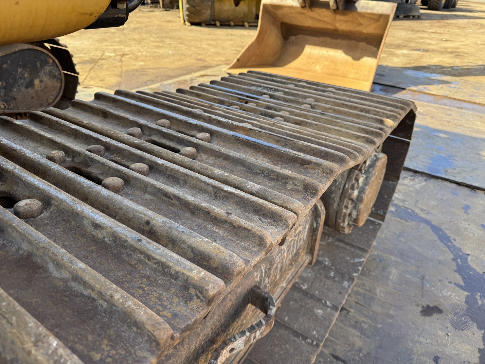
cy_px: 182
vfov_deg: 56.8
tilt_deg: -32.2
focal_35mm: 24
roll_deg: -2.6
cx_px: 242
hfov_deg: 71.6
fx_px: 336
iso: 80
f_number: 1.78
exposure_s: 1/671
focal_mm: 6.76
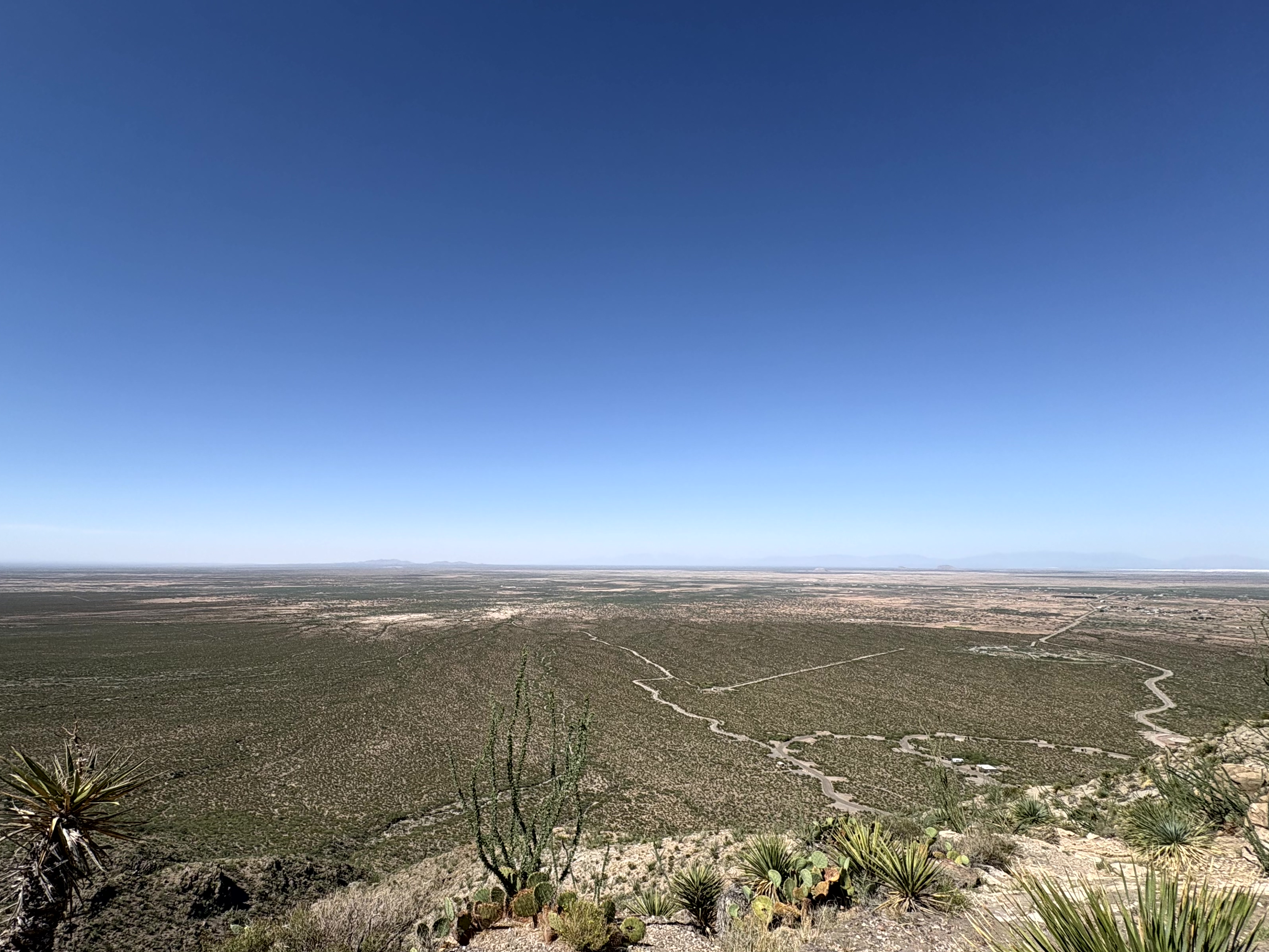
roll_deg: +0.1
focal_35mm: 17
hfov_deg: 90.6
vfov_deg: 74.2
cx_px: 556
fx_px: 623
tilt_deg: +1.4
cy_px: 550
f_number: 2.2
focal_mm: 2.22
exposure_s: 1/2985
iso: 40
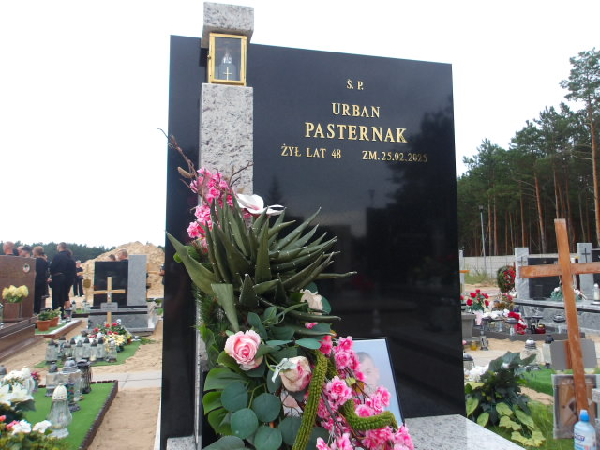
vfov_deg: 51.4
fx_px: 468
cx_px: 300
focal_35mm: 27
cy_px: 225
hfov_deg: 65.3
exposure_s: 1/271
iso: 100
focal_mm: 4.9
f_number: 3
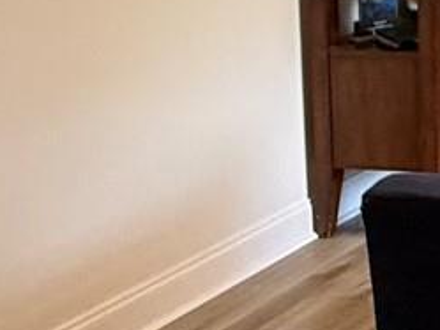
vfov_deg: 15.6
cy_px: -95
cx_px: 1009
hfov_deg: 15.0
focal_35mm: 90
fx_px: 1145
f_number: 2.2
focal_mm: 2.22
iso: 320
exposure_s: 1/60
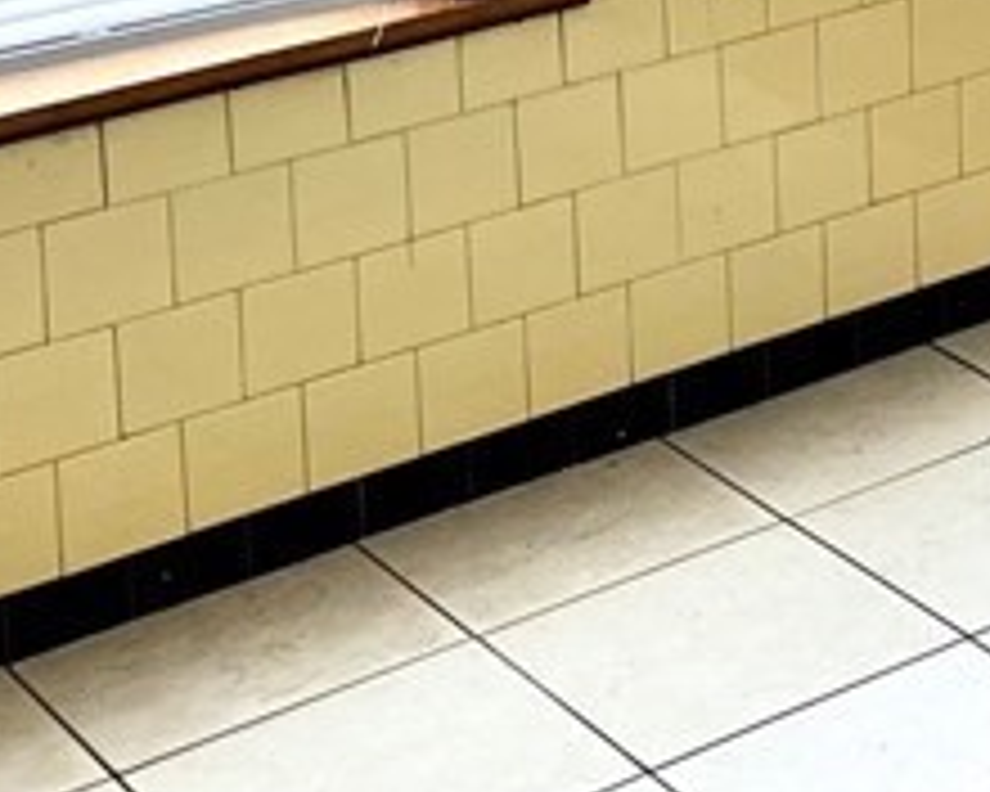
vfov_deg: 11.9
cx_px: 1750
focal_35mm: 118
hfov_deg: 14.4
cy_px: -680
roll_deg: -0.4
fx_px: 3457
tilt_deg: -8.0
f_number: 1.5
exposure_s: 1/131
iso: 64
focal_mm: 5.7
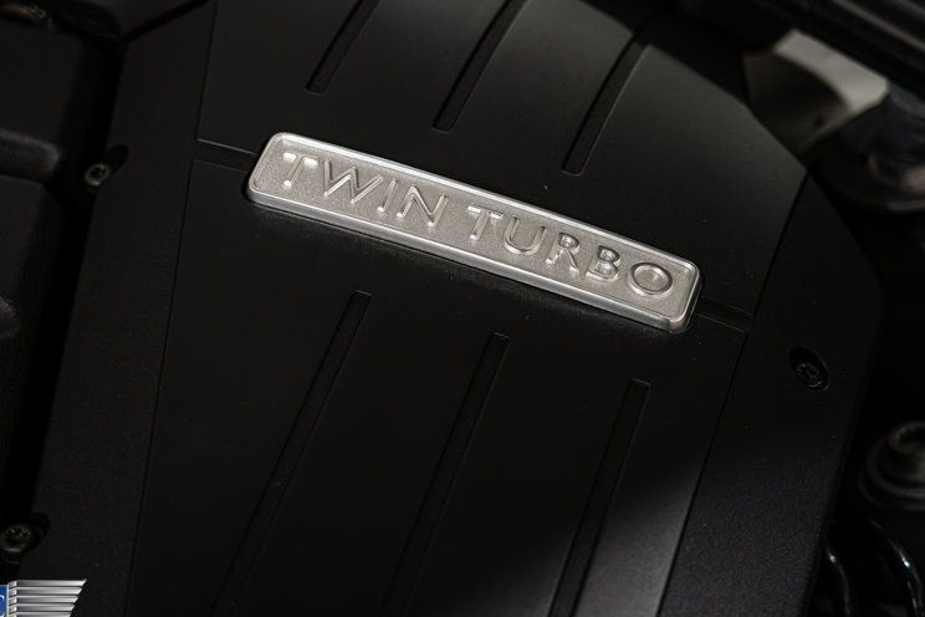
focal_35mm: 84
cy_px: 246
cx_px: 477
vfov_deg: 16.2
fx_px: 2158
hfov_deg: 24.2
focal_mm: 61
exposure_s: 1/60
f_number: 4
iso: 1000
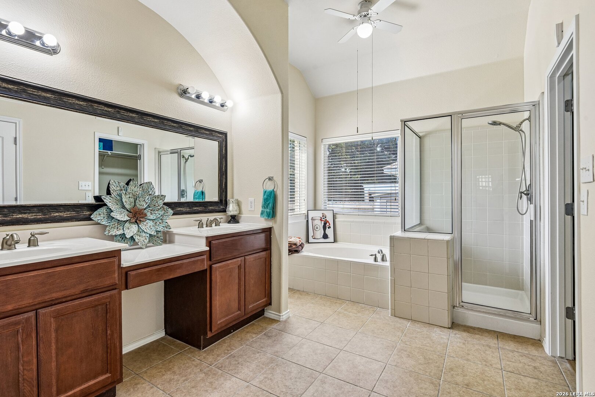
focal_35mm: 17
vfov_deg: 70.4
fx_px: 281
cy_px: 198
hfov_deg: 93.3
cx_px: 298
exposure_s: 1/25
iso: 400
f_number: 8
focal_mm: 17
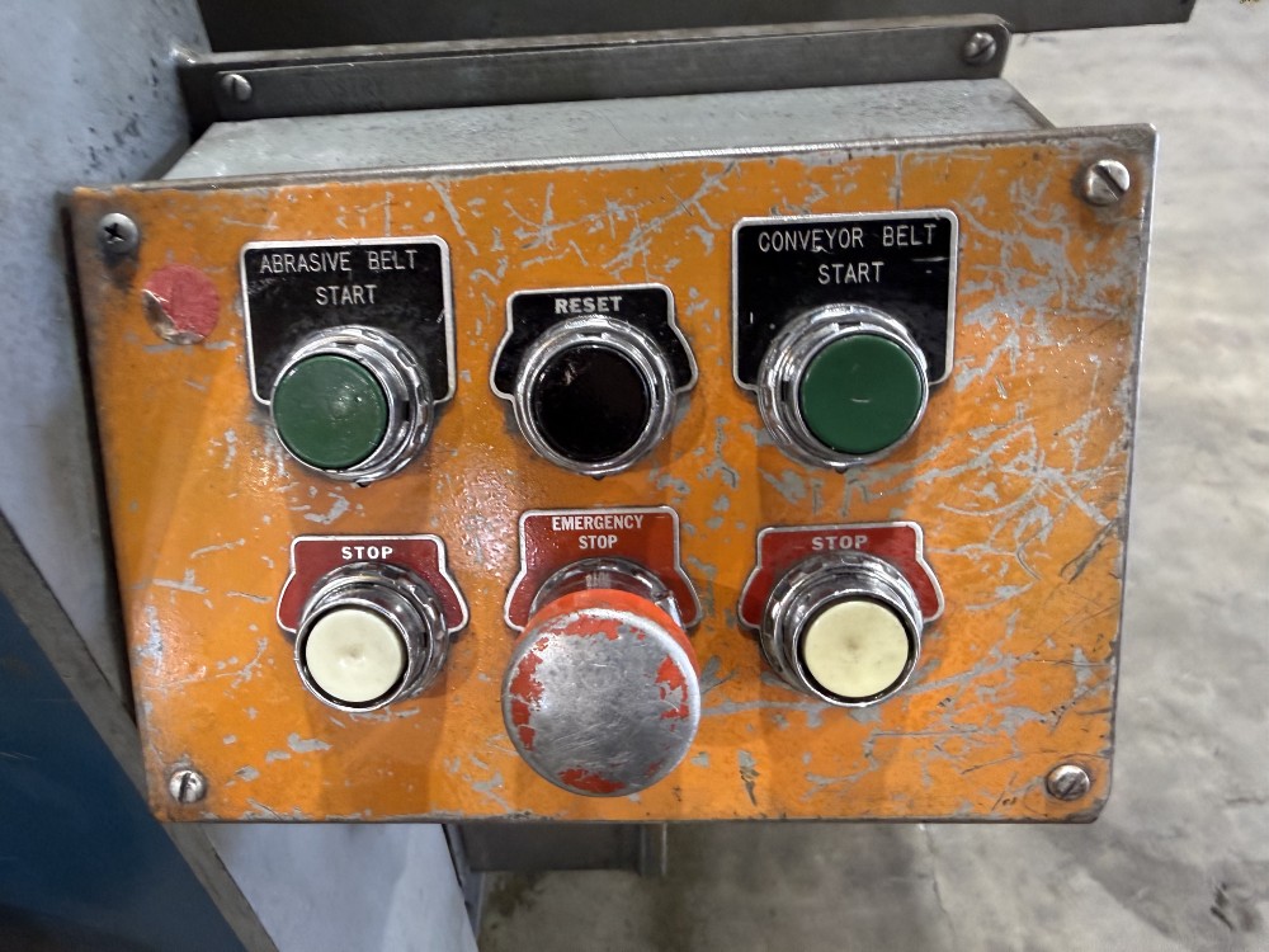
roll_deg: +1.1
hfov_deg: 71.6
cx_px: 634
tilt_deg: -39.9
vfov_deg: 56.8
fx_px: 880
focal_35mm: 24
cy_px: 476
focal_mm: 2.22
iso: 320
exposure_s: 1/60
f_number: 2.2
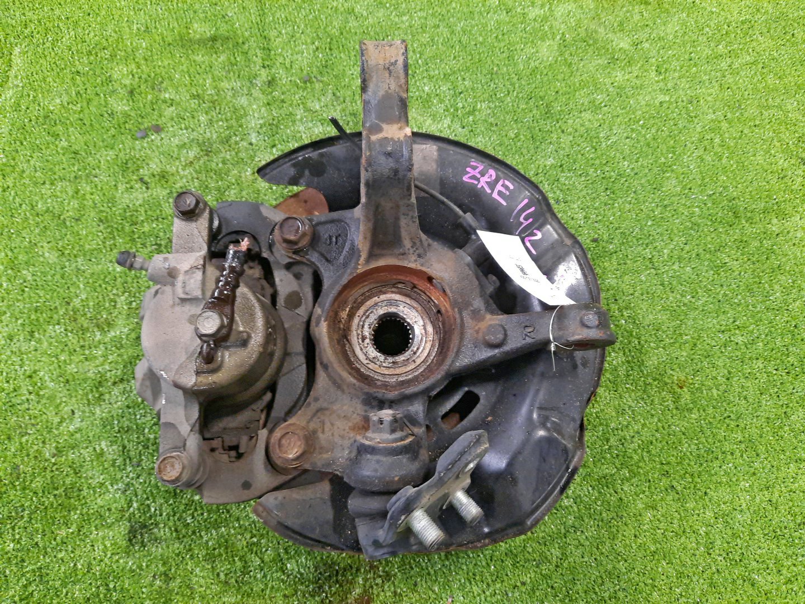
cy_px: 302
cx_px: 402
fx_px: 581
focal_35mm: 25
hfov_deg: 69.4
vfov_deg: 54.9
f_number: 2
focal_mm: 4.6
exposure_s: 1/25
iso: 492
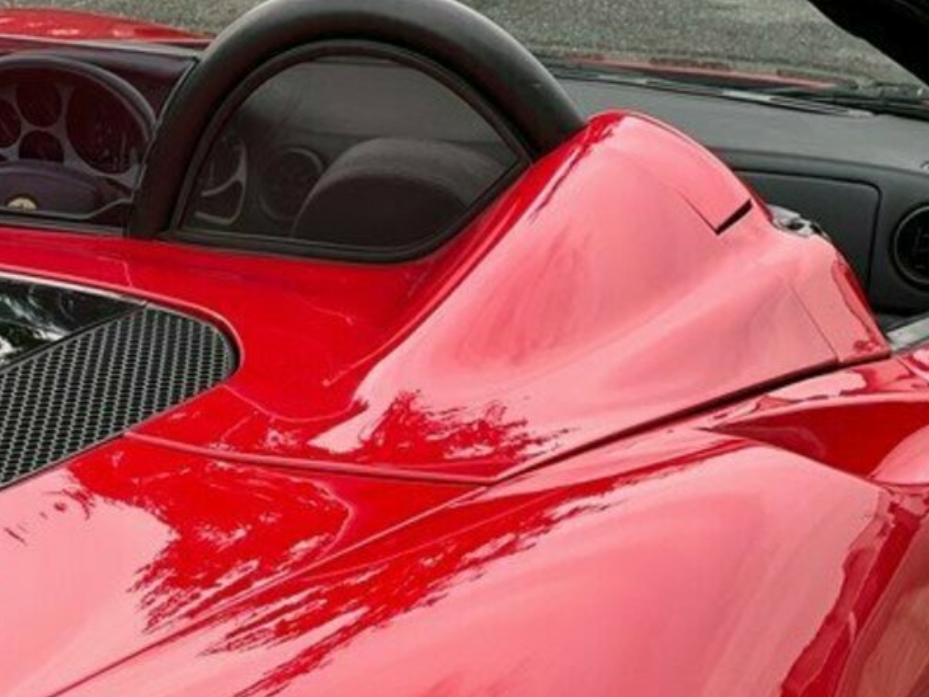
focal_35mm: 156
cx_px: 169
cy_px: 505
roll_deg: -1.3
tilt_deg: -15.3
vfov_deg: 9.5
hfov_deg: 12.6
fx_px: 4187
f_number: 2.8
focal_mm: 9
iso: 40
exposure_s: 1/121
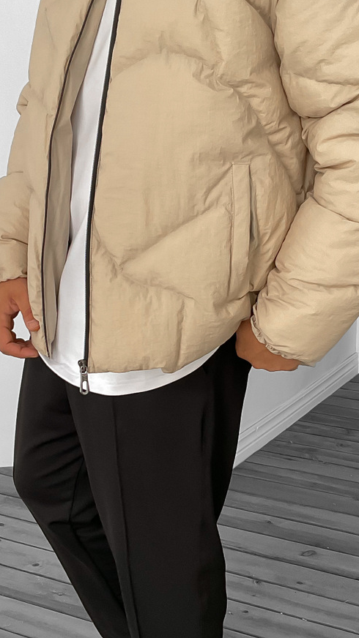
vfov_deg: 36.0
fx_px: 982
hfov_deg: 20.7
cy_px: 338
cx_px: 175
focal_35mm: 58
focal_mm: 3
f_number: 1.8
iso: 64
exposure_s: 1/90
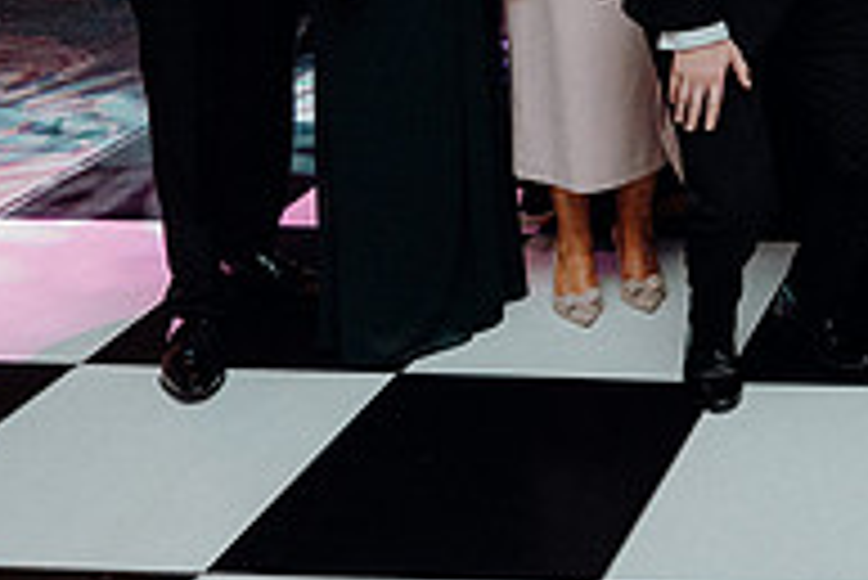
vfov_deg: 17.5
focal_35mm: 72
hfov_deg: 23.8
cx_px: 1205
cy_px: -214
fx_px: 1737
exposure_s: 1/160
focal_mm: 24
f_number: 3.5
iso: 2500
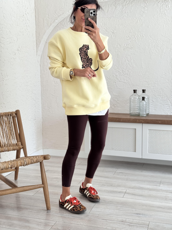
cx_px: 86
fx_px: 318
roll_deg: +0.7
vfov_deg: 39.7
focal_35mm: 48
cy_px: 115
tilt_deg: -27.2
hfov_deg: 30.3
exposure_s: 1/285
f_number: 1.78
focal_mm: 6.76
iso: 64
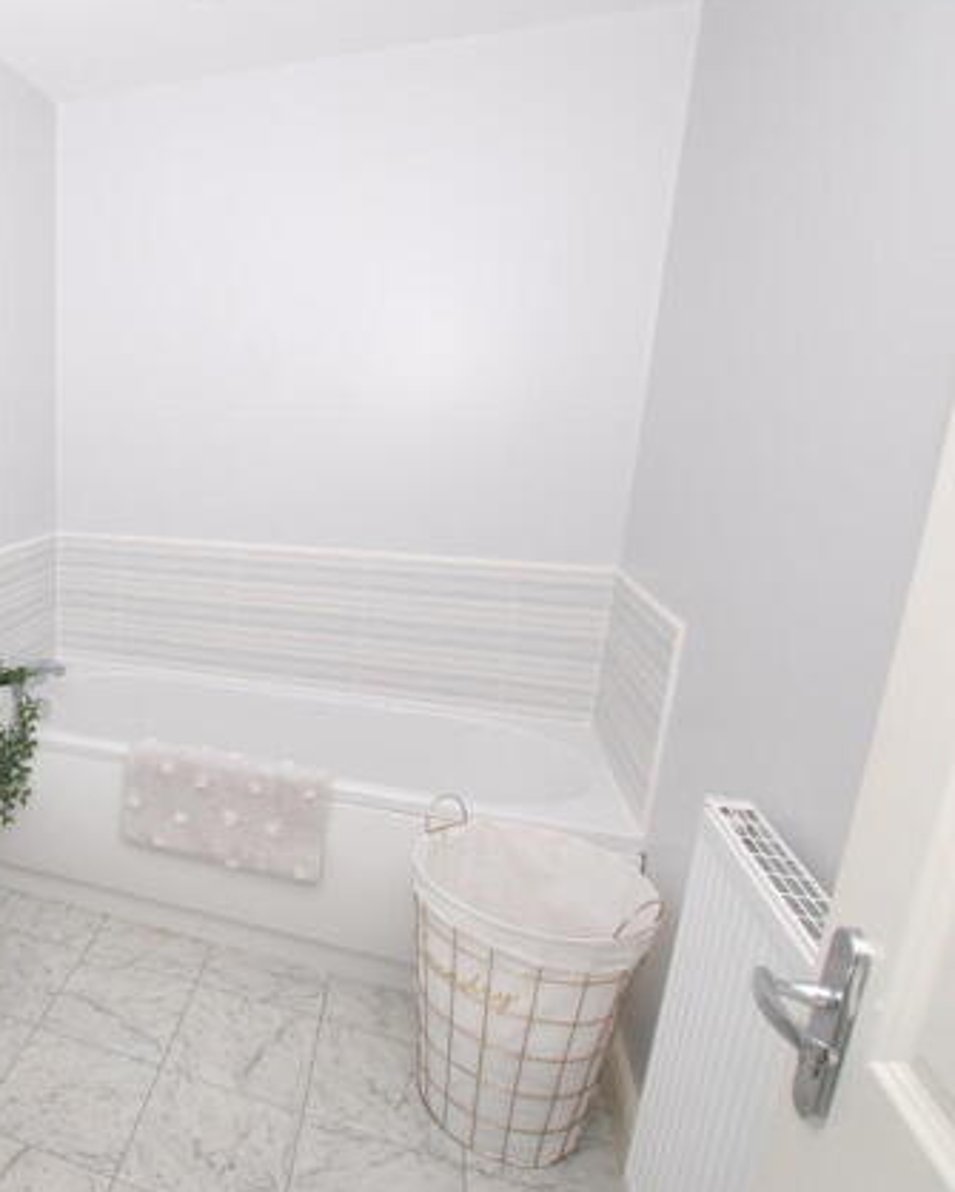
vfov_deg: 75.0
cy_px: 612
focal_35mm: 22
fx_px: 776
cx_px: 38
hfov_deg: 52.6
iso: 200
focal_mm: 10
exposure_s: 1/60
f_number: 5
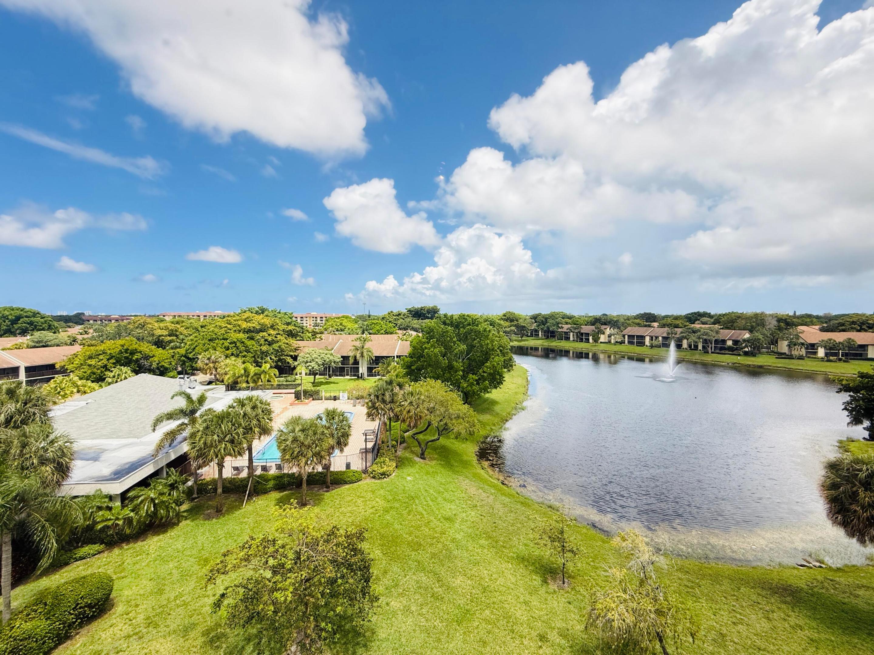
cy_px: 328
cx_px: 437
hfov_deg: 102.1
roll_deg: +0.1
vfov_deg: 85.7
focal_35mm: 14
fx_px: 353
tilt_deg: -2.1
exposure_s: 1/1050
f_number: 2.2
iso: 64
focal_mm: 2.22
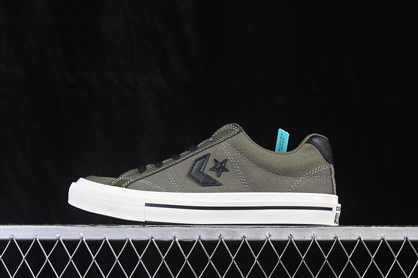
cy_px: 139
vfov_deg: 18.2
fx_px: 871
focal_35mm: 75
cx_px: 209
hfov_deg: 27.0
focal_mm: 50
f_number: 7.1
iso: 160
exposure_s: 1/60
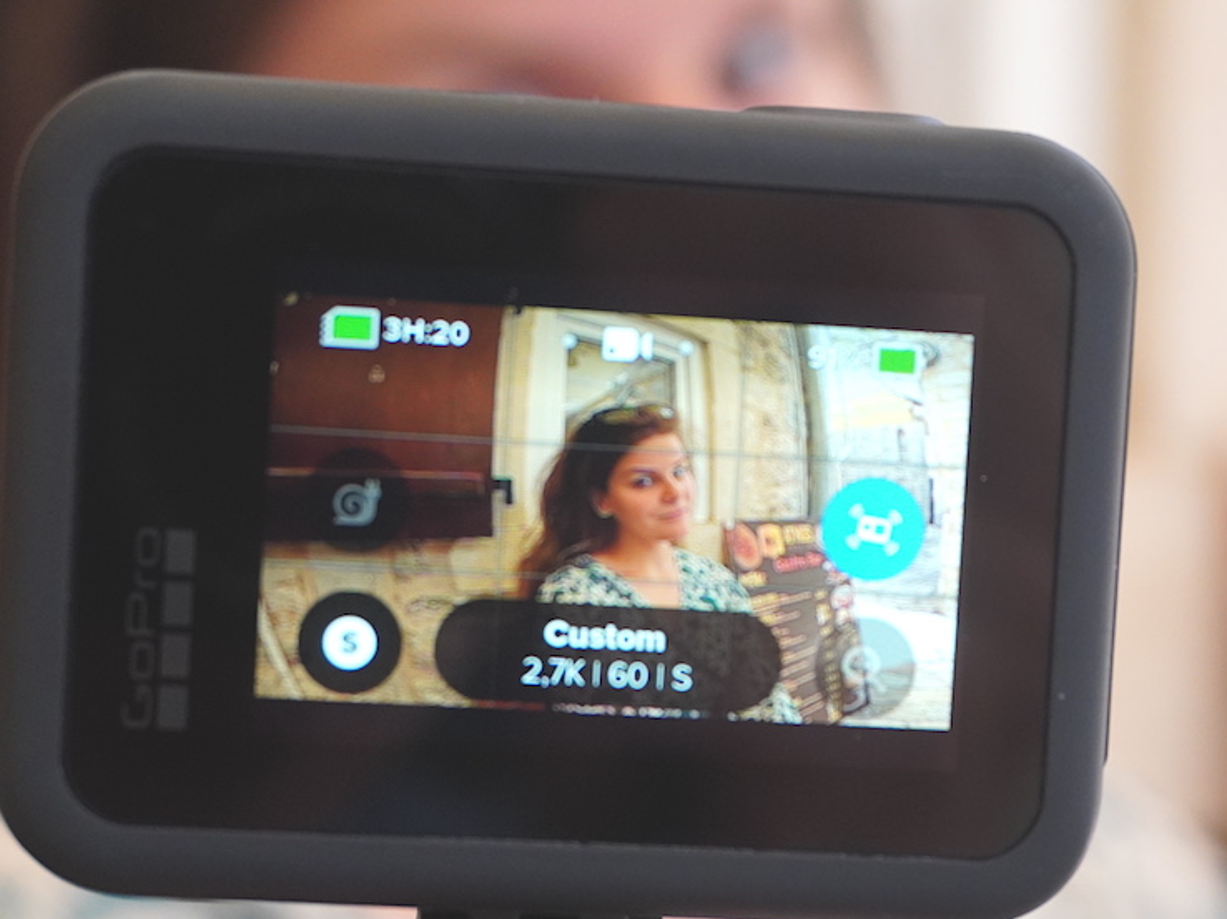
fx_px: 3075
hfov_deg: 22.5
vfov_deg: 17.0
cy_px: 577
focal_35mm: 87
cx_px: 770
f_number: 6.3
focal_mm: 37
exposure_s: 1/200
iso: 1250
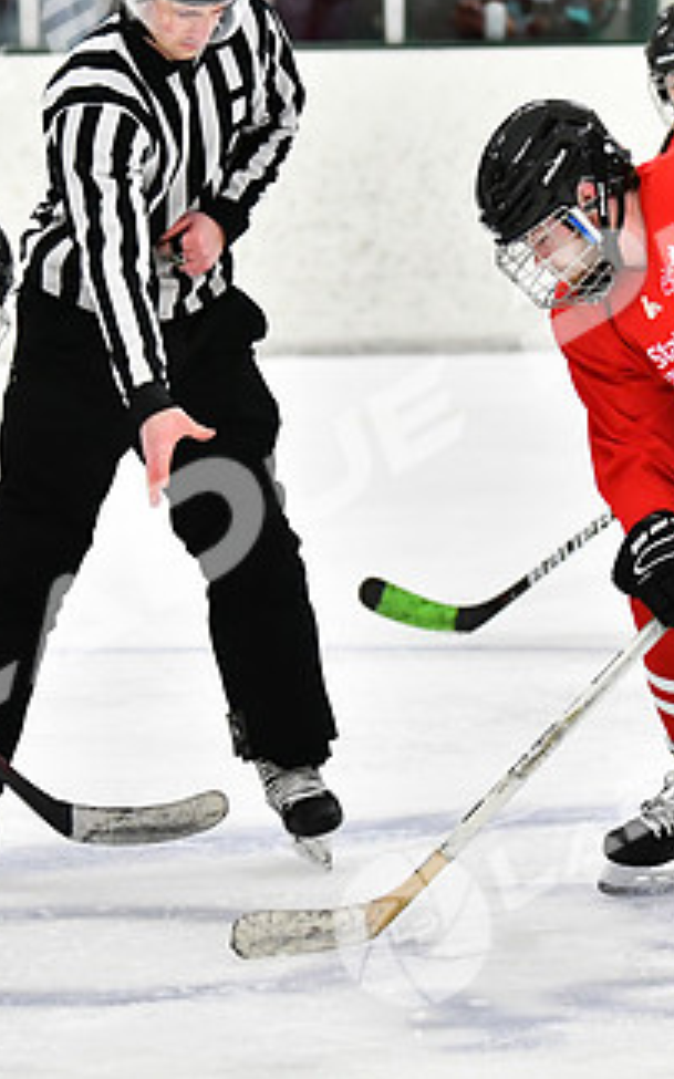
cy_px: 440
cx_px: 329
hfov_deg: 4.7
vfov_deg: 7.6
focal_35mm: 278
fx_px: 8174
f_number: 2.8
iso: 5000
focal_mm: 102
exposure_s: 1/1250
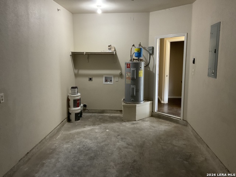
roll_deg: -0.3
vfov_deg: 48.2
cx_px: 118
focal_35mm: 29
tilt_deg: -8.8
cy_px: 88
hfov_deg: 61.7
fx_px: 198
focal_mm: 3
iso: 320
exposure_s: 1/40
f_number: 1.8
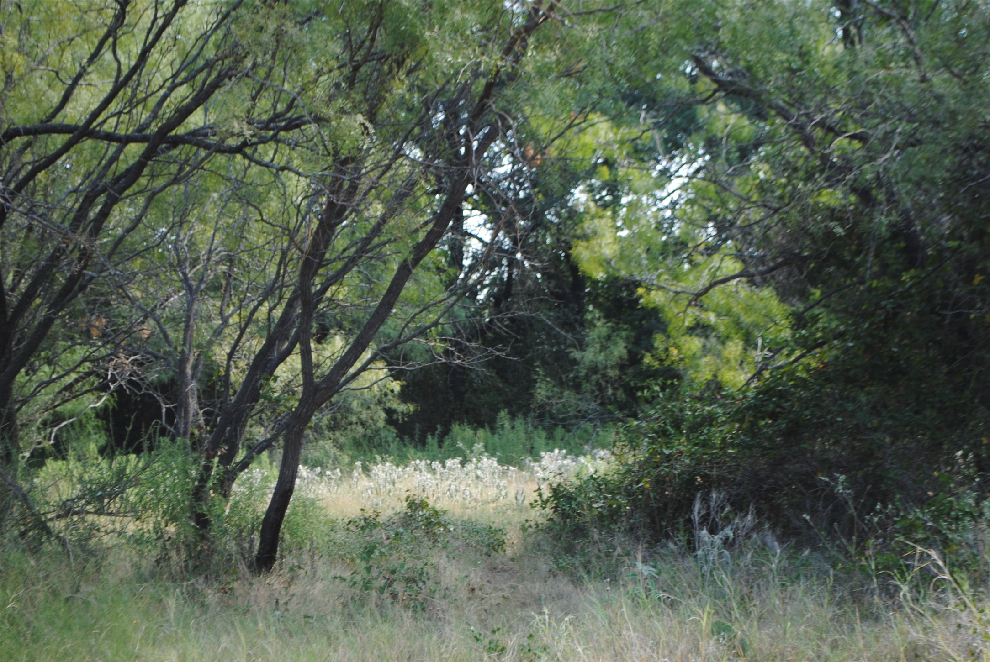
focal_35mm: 75
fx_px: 2065
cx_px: 495
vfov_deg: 18.2
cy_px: 331
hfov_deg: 27.0
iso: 160
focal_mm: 50
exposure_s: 1/125
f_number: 5.6
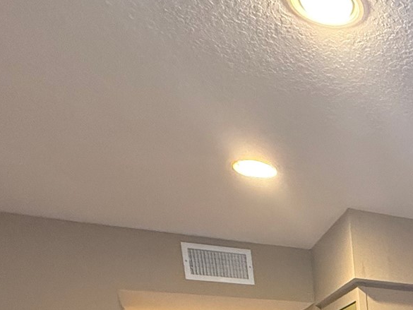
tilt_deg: -10.5
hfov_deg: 30.1
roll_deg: +2.2
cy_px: 515
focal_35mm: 49
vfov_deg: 22.1
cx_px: 550
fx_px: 585
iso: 500
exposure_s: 1/60
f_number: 2.2
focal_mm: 2.22
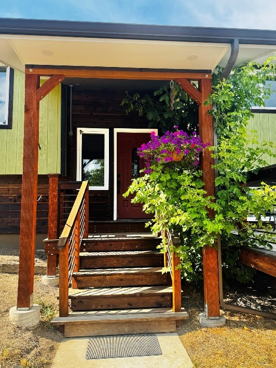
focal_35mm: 26
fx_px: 276
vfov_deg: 67.3
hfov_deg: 53.1
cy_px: 181
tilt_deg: +8.2
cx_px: 140
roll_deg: +2.9
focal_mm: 6.76
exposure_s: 1/1193
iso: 80
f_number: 1.78
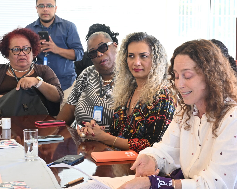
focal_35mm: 91
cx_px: 147
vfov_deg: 16.9
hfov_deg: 21.0
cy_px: 90
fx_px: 638
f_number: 10
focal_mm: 35
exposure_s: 1/60
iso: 900
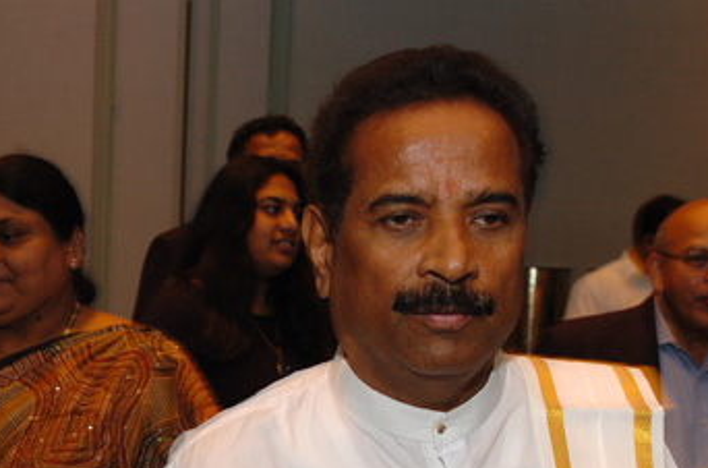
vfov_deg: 17.0
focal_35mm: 79
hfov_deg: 25.6
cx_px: 217
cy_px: 409
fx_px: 1549
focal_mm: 30
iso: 400
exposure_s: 1/15
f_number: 4.5
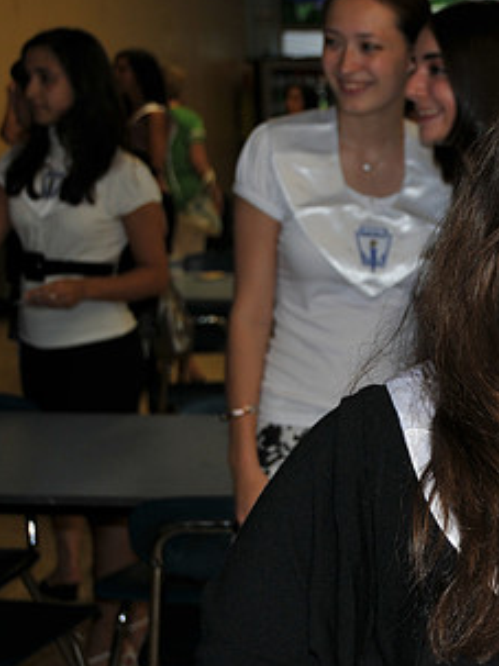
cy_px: 392
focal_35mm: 80
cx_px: 616
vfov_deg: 24.4
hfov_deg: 17.5
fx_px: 1537
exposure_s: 1/60
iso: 200
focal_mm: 29
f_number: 4
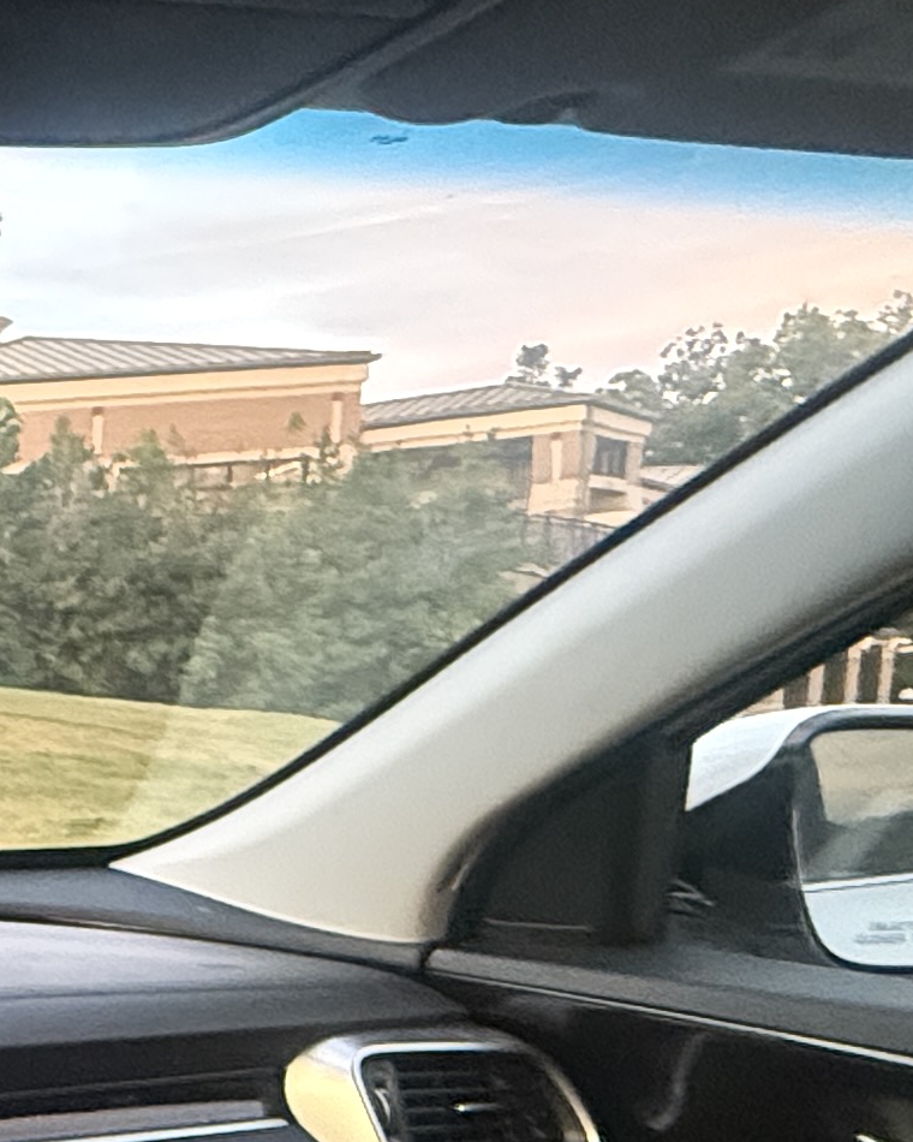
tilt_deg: -7.6
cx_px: -955
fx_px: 1959
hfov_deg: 17.6
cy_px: 1037
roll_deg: +1.9
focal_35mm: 58
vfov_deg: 30.9
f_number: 2.2
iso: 800
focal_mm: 2.22
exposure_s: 1/60
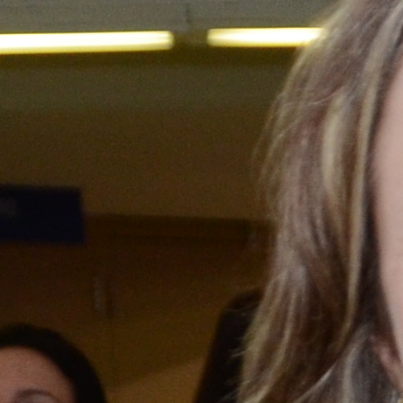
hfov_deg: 4.1
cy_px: 766
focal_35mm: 408
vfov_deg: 4.2
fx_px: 5374
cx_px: 1235
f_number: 4.2
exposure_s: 1/100
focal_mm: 30
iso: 800
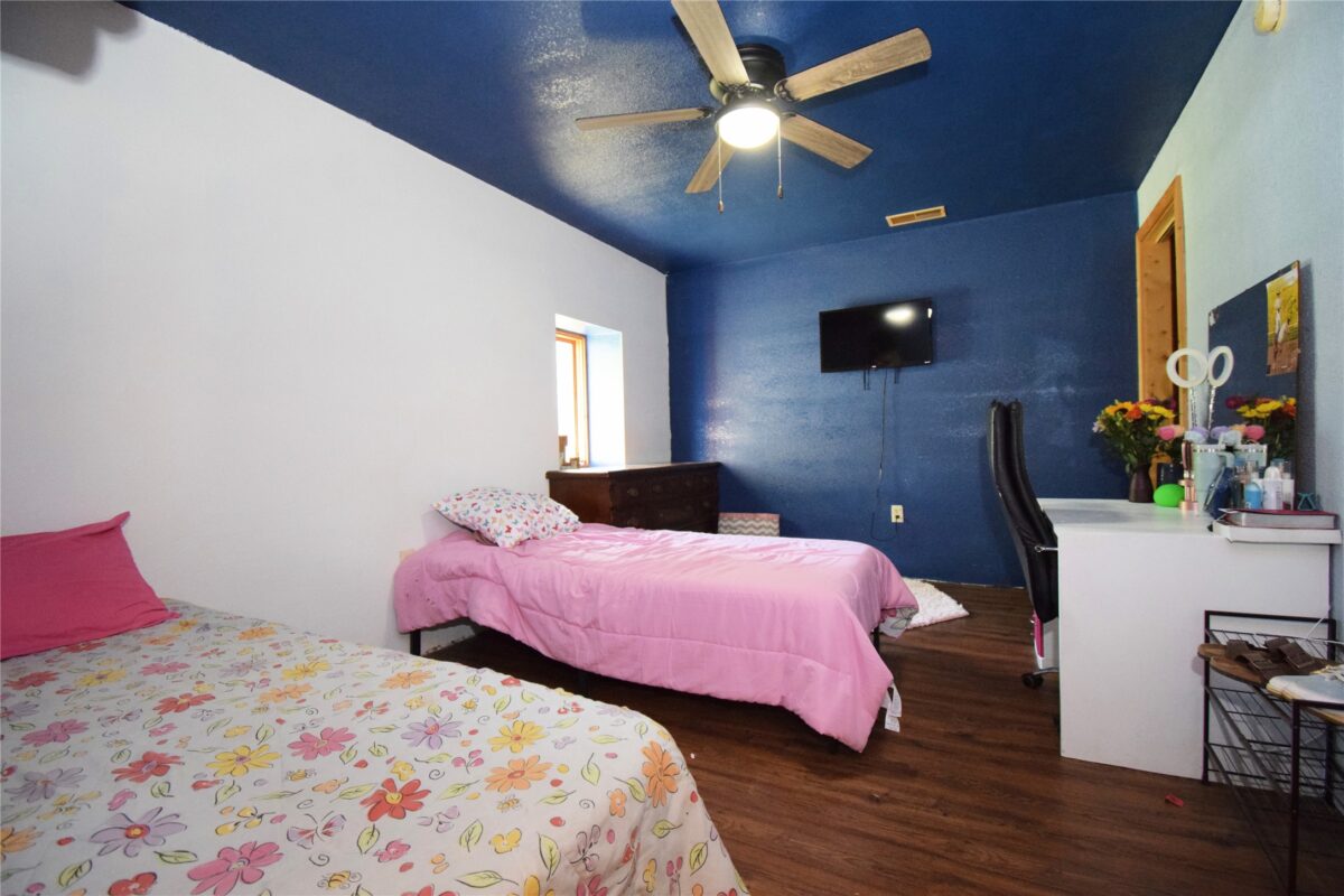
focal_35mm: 15
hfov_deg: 100.4
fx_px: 560
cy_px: 448
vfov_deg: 77.3
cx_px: 672
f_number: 4.5
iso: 2800
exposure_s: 1/60
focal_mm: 10
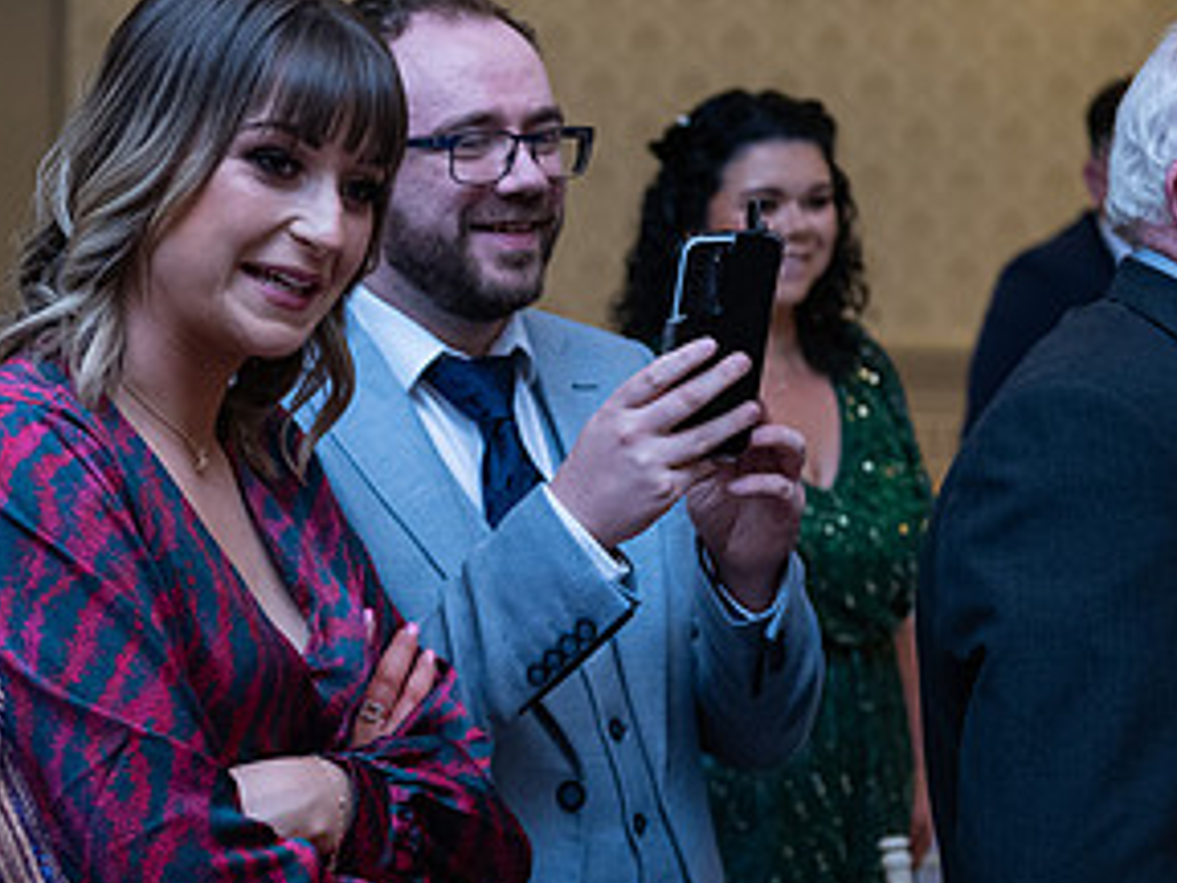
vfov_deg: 15.9
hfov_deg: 20.9
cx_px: 274
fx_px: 3162
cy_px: 394
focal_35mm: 93
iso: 1000
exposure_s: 1/160
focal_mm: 48
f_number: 3.5
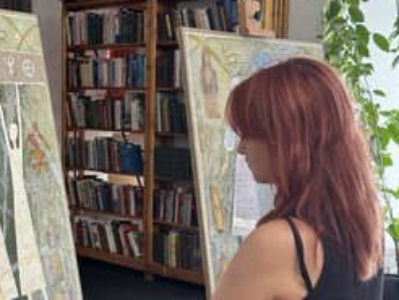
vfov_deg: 18.9
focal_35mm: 78
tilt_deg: -5.9
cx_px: 107
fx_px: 900
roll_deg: -1.0
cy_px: 206
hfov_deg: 24.8
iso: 100
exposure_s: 1/60
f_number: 1.78
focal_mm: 6.76
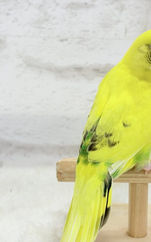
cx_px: 132
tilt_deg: -18.6
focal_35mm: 74
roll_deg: -0.7
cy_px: 121
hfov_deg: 17.4
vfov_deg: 27.8
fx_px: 487
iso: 50
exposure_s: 1/100
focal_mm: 5.96
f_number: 1.6
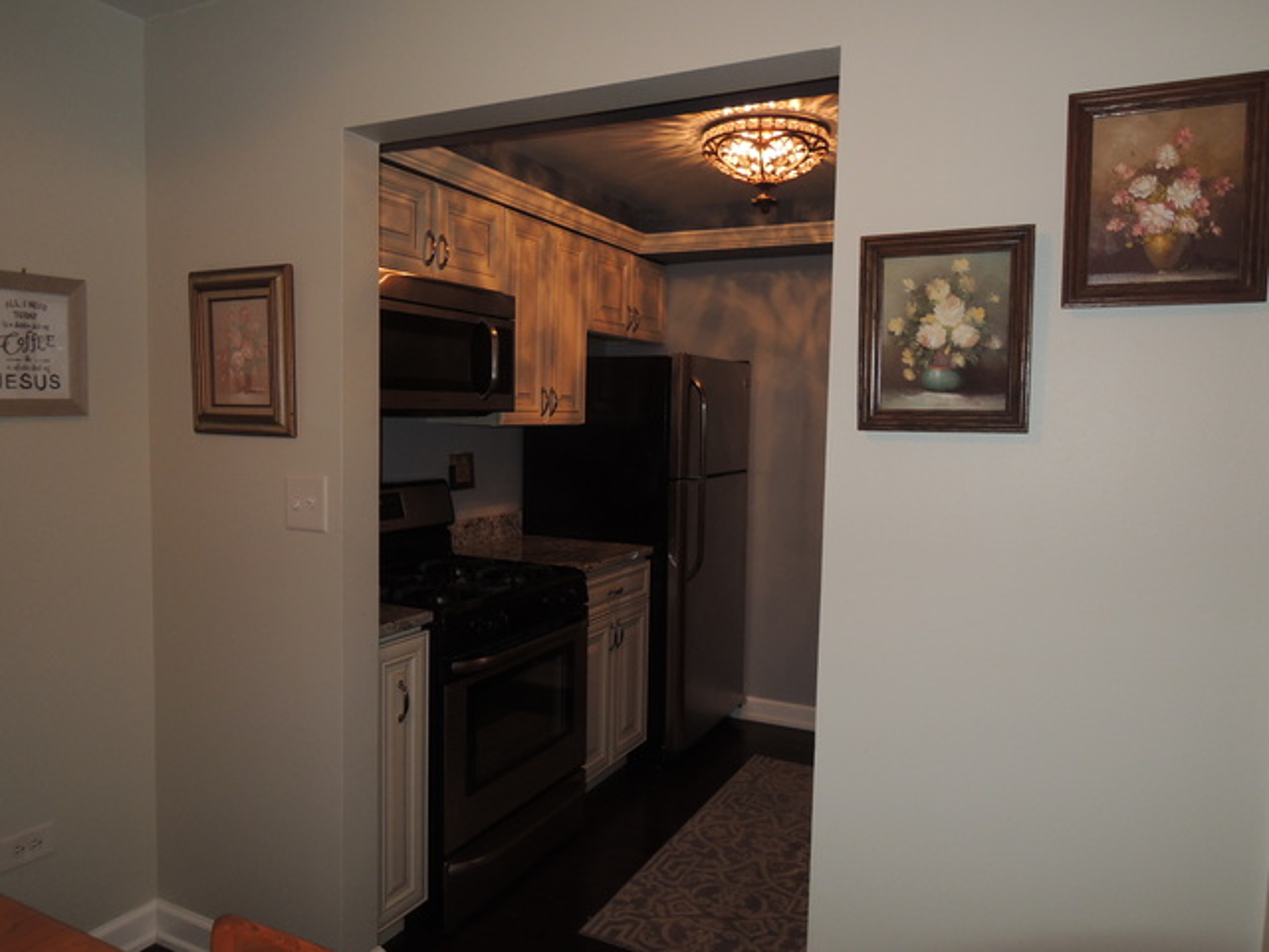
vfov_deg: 56.8
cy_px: 476
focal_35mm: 24
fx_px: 880
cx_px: 634
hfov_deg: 71.6
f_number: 2.8
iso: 200
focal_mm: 4.3
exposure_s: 1/30
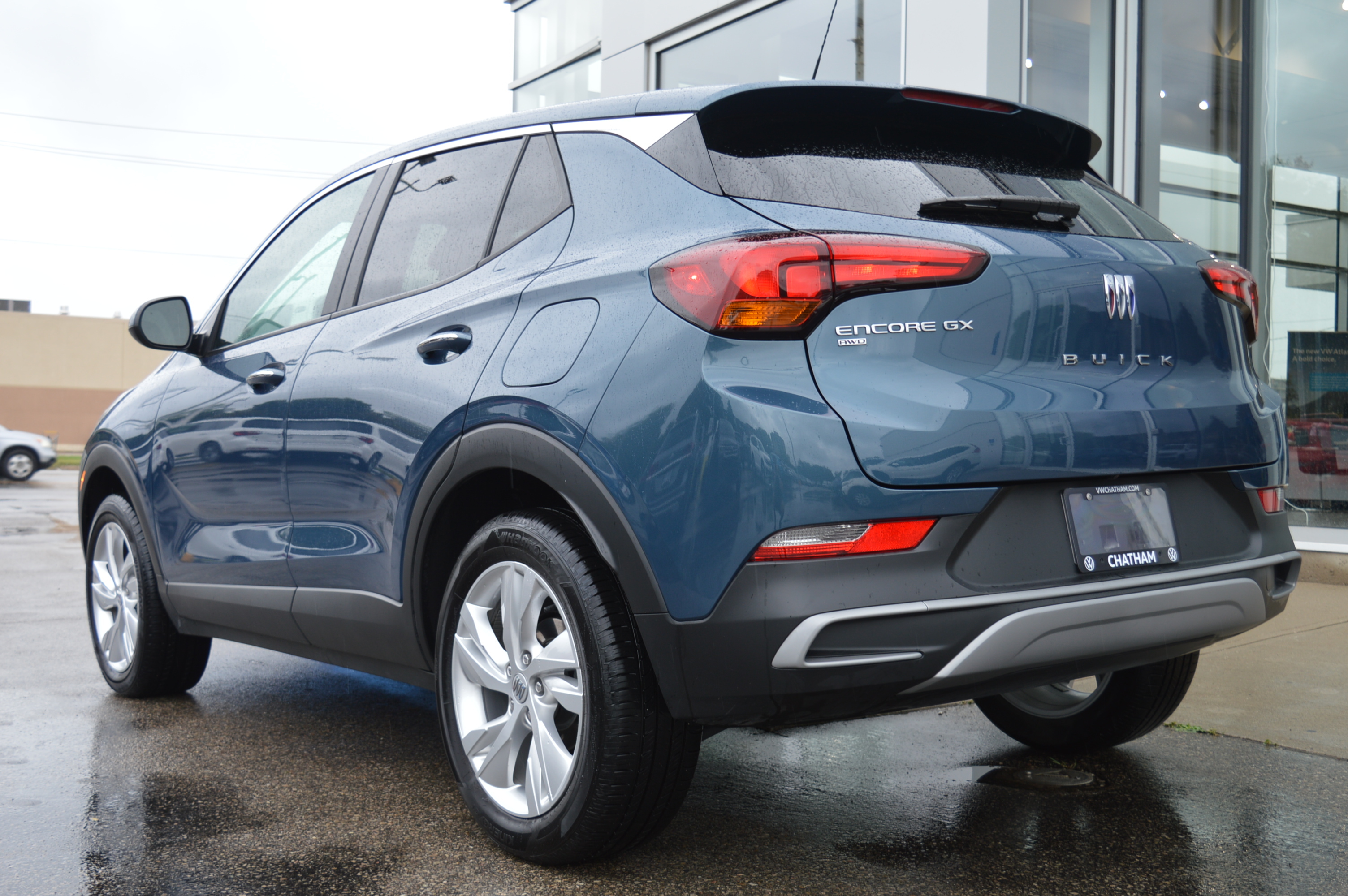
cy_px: 448
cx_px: 674
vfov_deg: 33.0
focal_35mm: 40
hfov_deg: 48.0
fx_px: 1515
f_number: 5.6
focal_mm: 27
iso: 110
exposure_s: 1/125
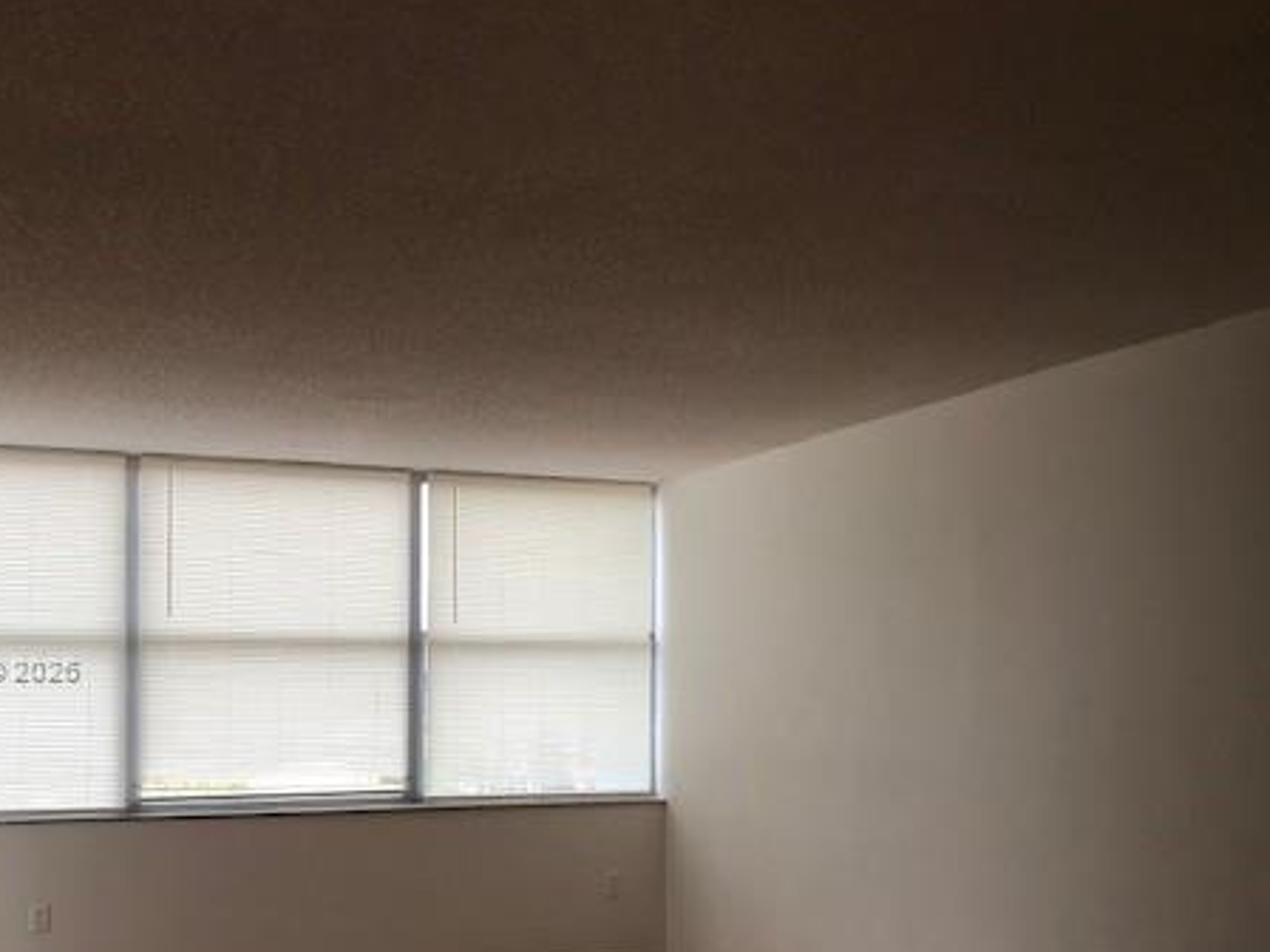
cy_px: 669
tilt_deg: +0.1
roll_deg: -0.7
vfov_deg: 35.4
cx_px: 595
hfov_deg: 46.8
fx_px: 1468
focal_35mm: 40
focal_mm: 3.99
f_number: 1.8
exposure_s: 1/287
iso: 20
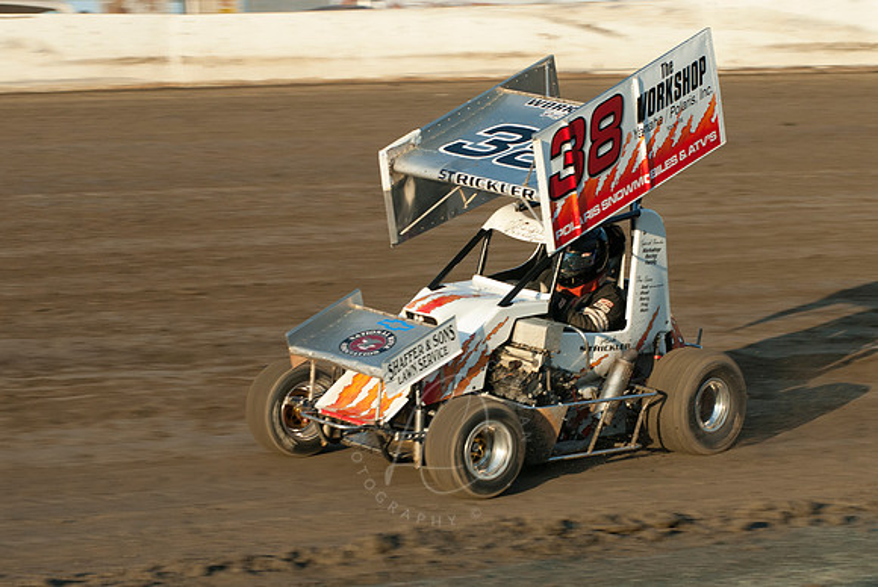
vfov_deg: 11.4
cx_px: 439
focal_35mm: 120
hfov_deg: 17.0
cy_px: 294
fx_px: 2930
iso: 400
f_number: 7.1
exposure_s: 1/400
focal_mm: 80
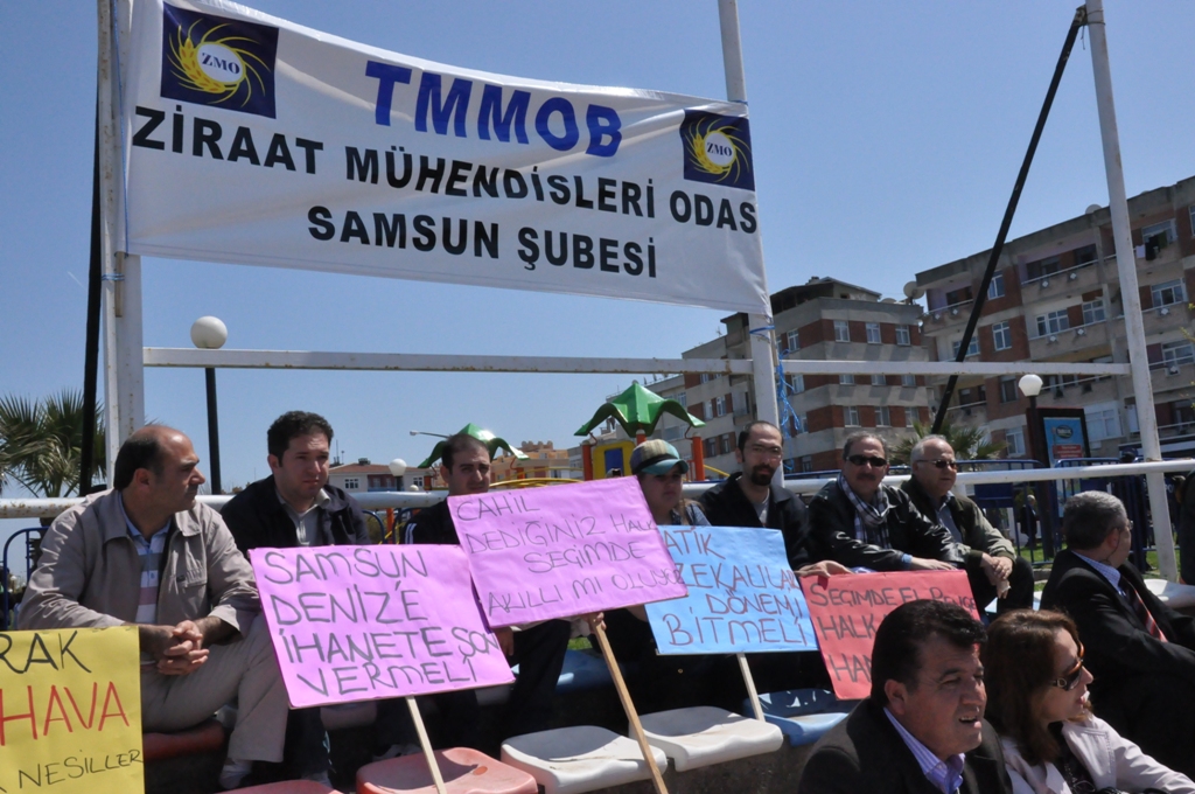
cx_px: 598
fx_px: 1193
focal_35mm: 36
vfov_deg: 36.8
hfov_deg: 53.2
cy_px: 397
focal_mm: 24
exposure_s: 1/1600
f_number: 20
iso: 2500
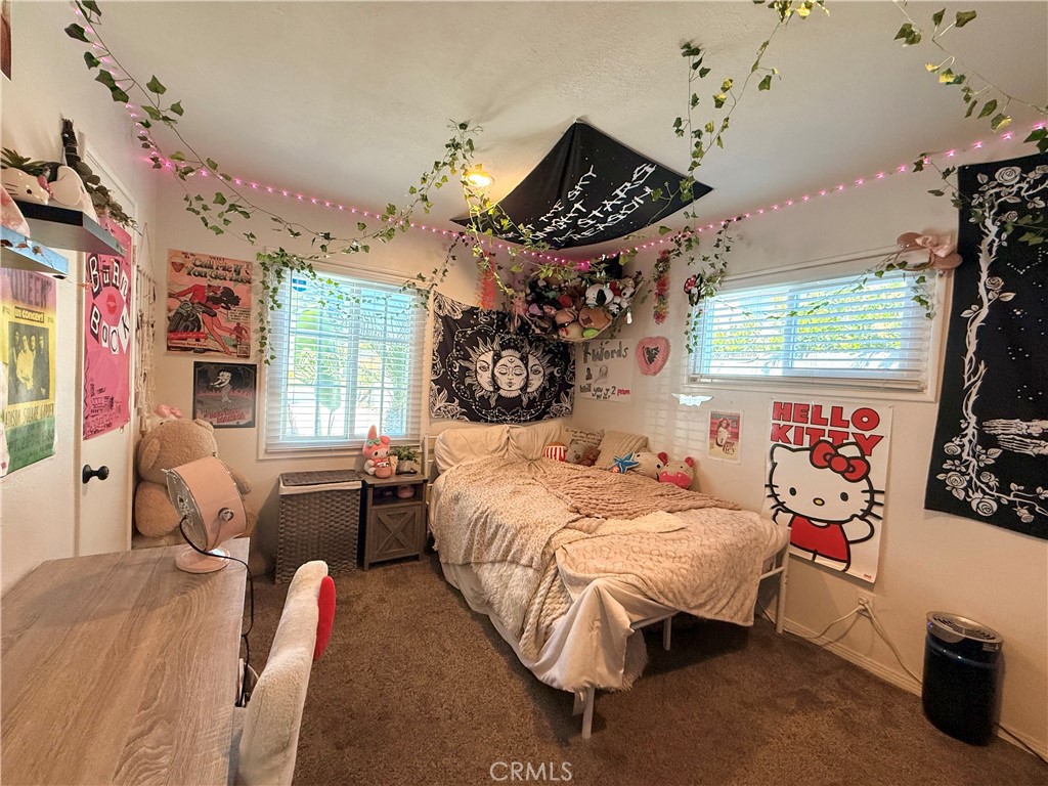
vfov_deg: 85.7
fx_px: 424
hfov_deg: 102.1
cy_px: 393
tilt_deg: -1.7
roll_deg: -3.7
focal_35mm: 14
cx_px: 524
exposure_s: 1/120
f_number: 2.2
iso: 250
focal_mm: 2.22
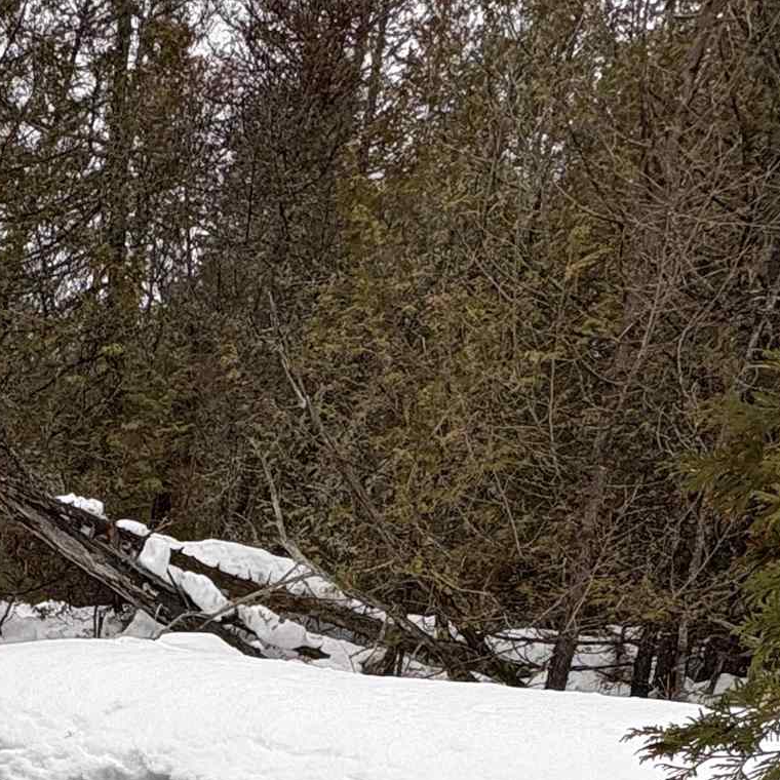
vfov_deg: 28.6
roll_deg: -6.4
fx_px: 1275
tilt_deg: -15.5
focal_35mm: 50
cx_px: -9
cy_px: 983
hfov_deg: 31.3
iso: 40
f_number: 2.2
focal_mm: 2.22
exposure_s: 1/311
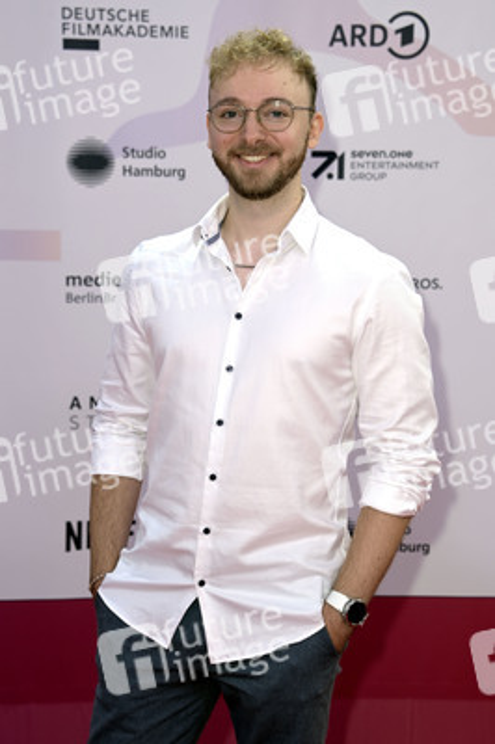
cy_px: 372
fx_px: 1611
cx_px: 248
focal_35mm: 78
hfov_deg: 17.5
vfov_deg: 26.0
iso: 250
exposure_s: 1/200
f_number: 5.6
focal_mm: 78
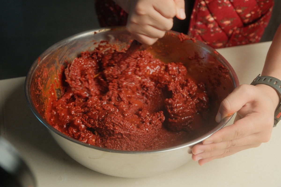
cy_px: 94
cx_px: 140
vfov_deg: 29.9
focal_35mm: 45
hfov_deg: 43.6
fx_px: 351
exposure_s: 1/125
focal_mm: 29.9
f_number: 4
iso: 1250
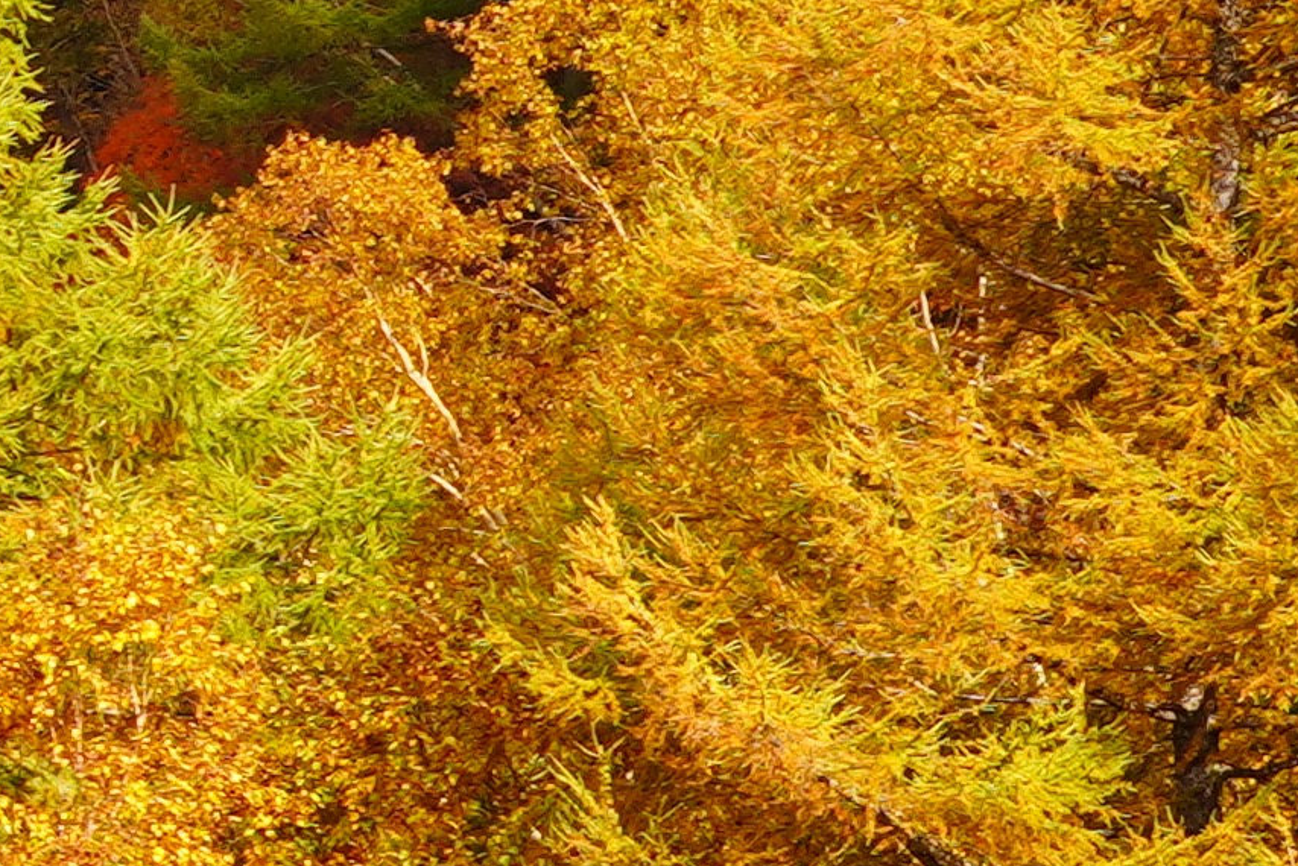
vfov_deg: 4.3
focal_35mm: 323
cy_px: 24
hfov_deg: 5.8
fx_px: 11649
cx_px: -3192
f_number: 6.7
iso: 200
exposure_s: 1/350
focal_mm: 46
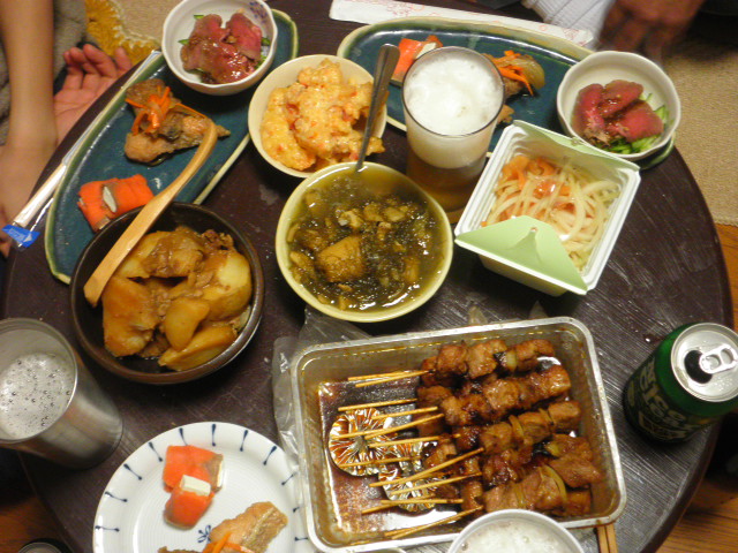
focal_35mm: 47
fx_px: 1002
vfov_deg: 30.9
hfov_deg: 40.4
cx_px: 369
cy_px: 276
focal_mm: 8.3
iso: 160
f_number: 3.4
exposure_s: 1/8
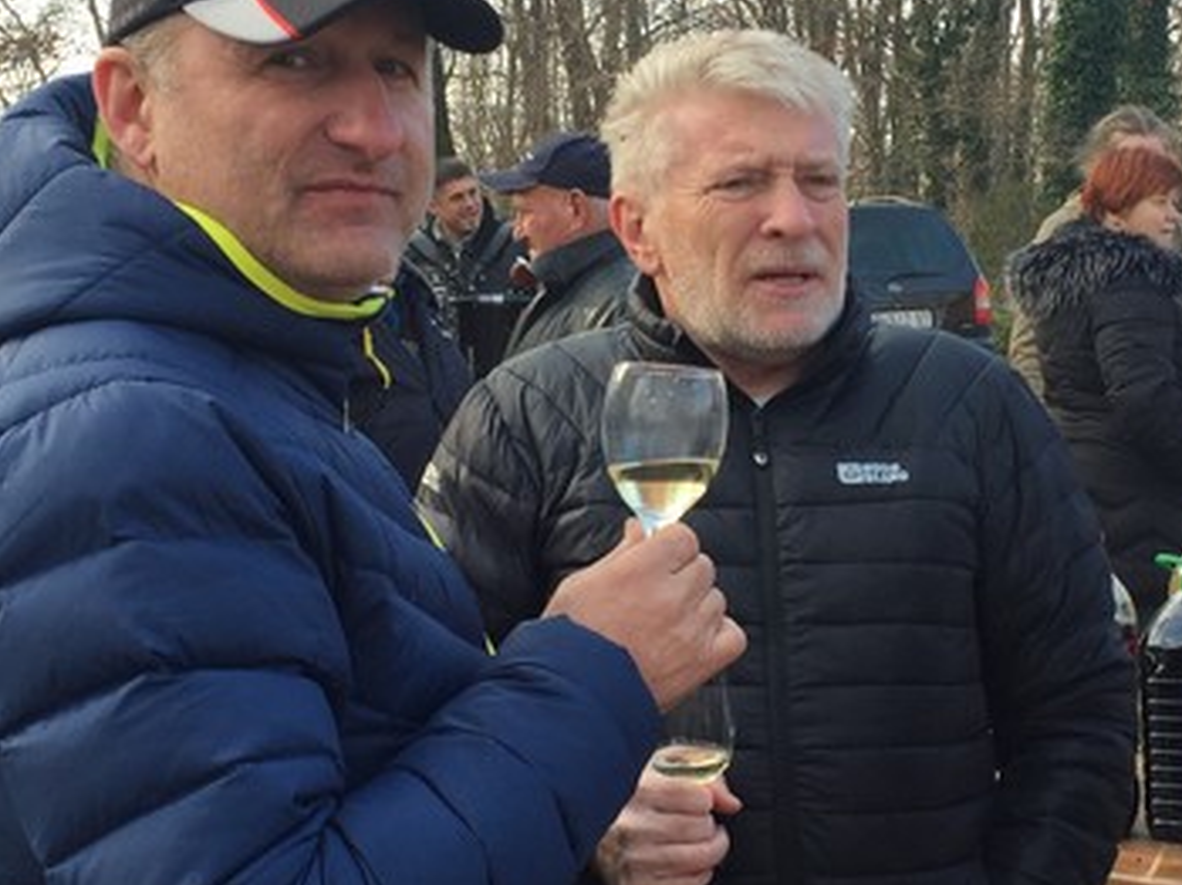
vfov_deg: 21.6
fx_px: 2320
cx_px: 675
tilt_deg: -5.9
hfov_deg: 28.5
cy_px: 505
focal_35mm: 68
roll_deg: +1.2
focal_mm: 4.15
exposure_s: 1/302
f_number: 2.2
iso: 32
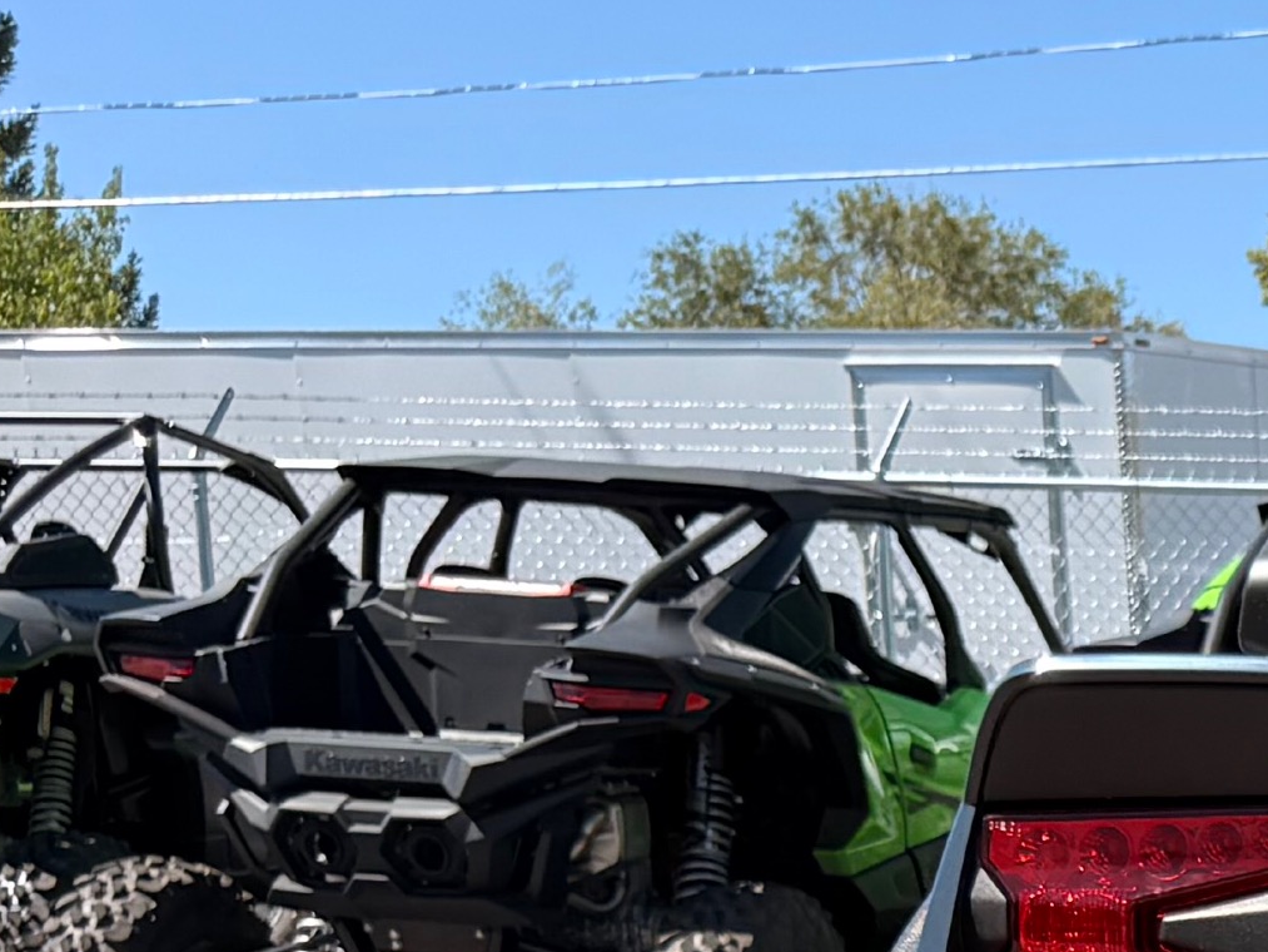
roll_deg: -0.6
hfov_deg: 15.2
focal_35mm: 112
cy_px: 1749
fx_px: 4103
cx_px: 2301
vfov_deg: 12.1
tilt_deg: -12.2
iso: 80
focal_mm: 6.76
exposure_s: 1/2370
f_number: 1.78
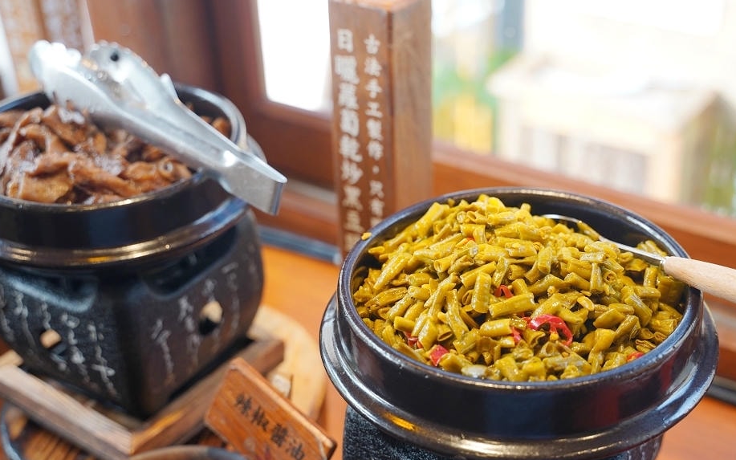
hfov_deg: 41.7
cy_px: 270
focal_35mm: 48
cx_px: 430
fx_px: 963
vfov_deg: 26.8
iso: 320
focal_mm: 36
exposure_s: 1/60
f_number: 4
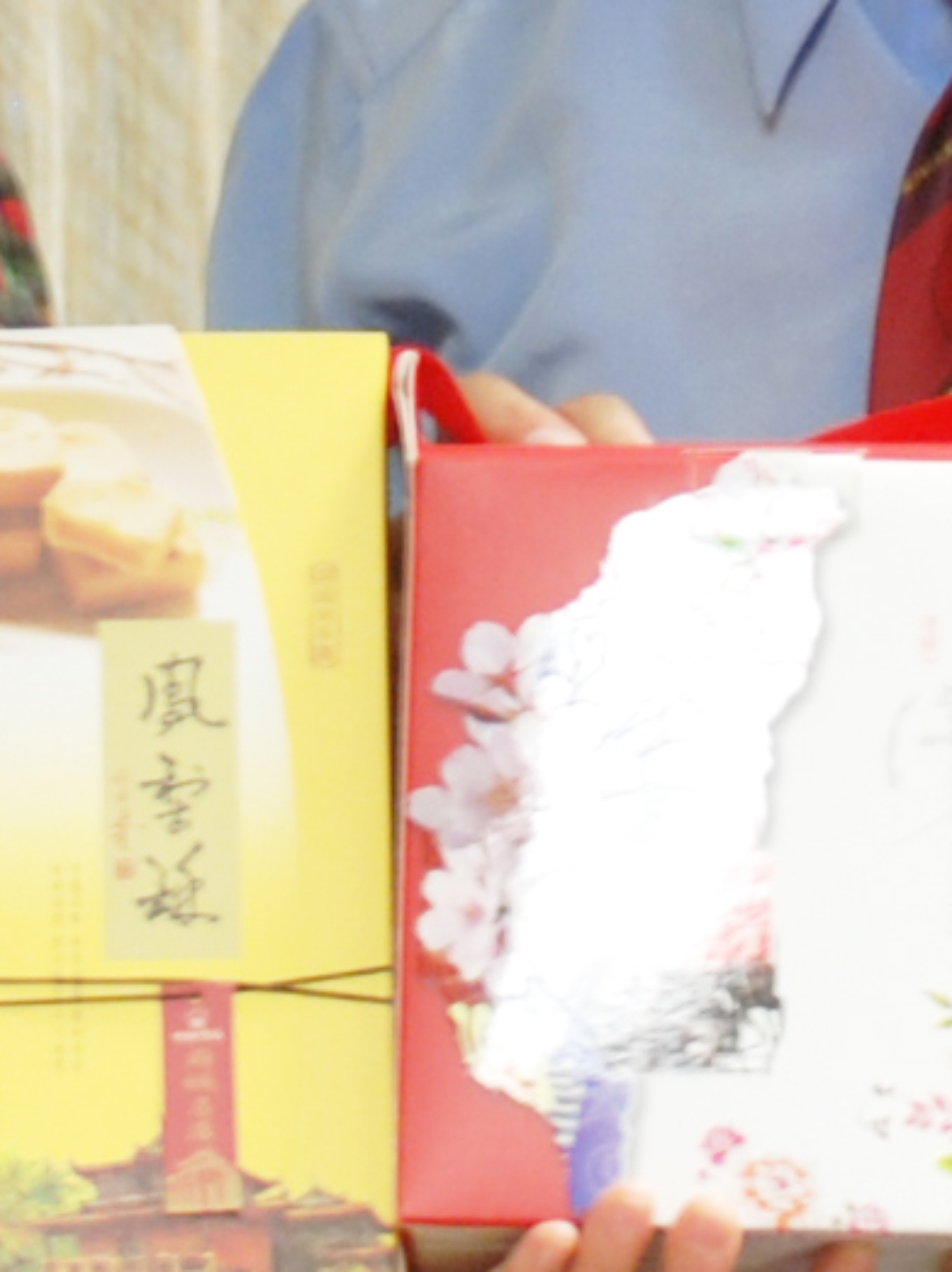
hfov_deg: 4.3
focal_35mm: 343
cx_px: 655
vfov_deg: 5.8
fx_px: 12588
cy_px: -149
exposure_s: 1/6
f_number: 4.2
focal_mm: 32
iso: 200
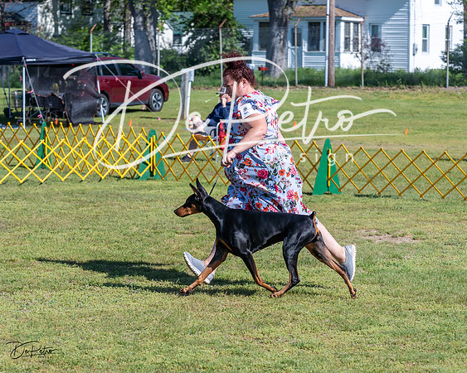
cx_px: 234
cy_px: 186
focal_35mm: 125
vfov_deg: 12.3
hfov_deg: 15.4
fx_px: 1727
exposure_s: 1/1250
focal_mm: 111
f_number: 6.3
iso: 320
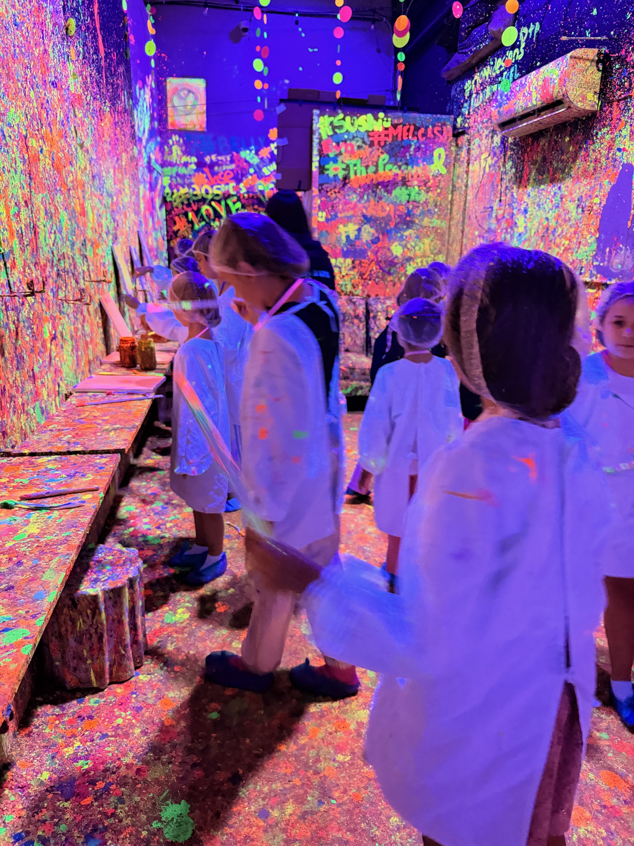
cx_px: 317
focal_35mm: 24
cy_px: 423
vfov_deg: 71.6
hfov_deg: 56.8
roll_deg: -0.9
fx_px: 586
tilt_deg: -16.5
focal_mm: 6.76
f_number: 1.78
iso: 1250
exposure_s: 1/30
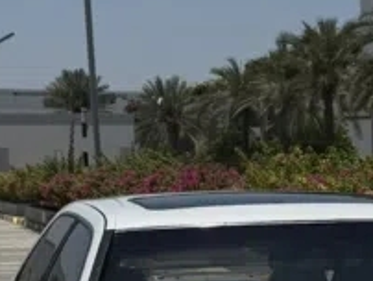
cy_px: 333
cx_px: 408
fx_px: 820
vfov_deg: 18.5
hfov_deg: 24.0
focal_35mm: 76
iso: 80
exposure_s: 1/14286
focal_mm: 6.76
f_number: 1.78
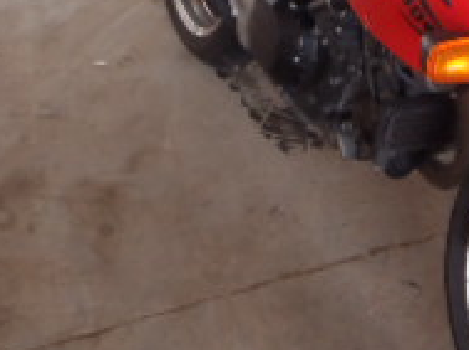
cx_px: 462
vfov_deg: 15.3
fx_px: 1285
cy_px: 5
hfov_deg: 20.1
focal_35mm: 95
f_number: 3.5
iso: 100
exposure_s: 1/30
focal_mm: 5
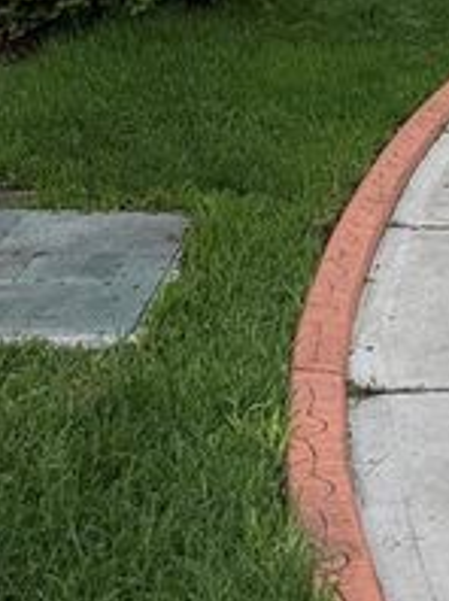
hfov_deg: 16.4
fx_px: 1404
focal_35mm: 81
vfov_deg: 19.6
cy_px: -402
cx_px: 698
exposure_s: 1/3584
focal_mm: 6.76
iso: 80
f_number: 1.78
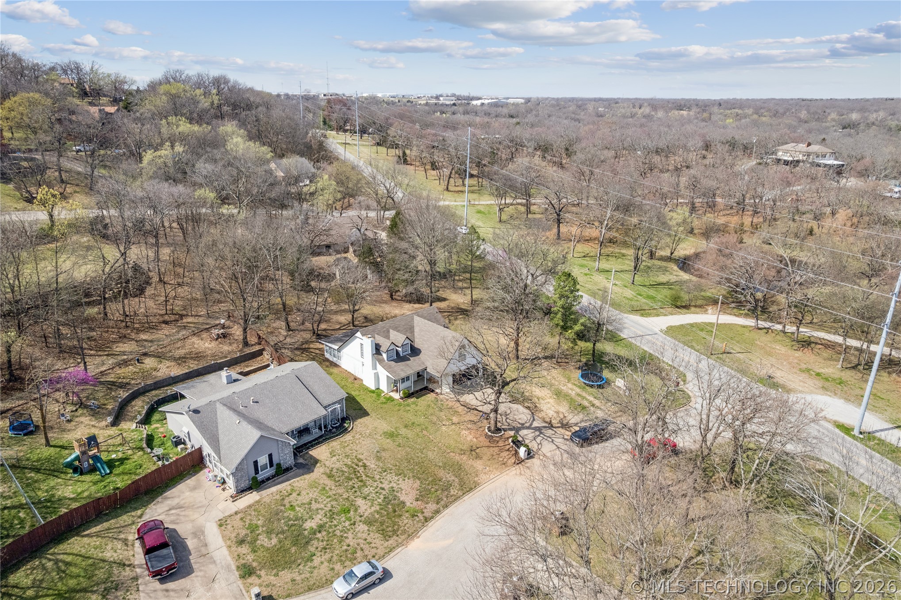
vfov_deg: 57.2
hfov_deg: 78.6
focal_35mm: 22
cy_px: 300
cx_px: 450
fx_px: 550
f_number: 2.8
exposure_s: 1/250
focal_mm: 8.4
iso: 150
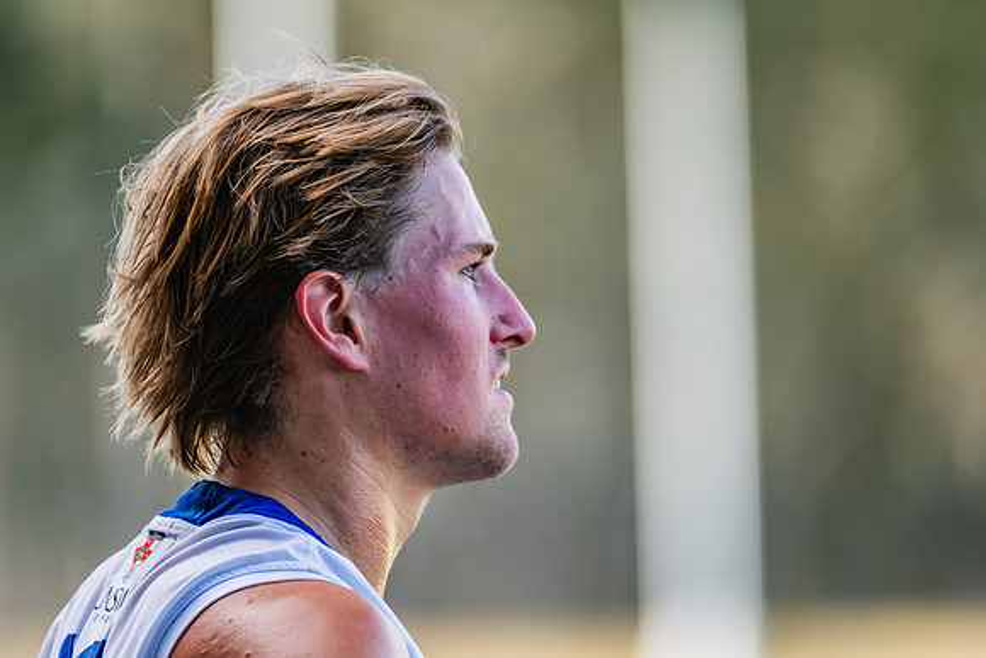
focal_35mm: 420
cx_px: 493
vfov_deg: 3.3
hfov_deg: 4.9
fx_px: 11505
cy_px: 329
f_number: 4
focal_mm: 420
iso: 1250
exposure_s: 1/1600
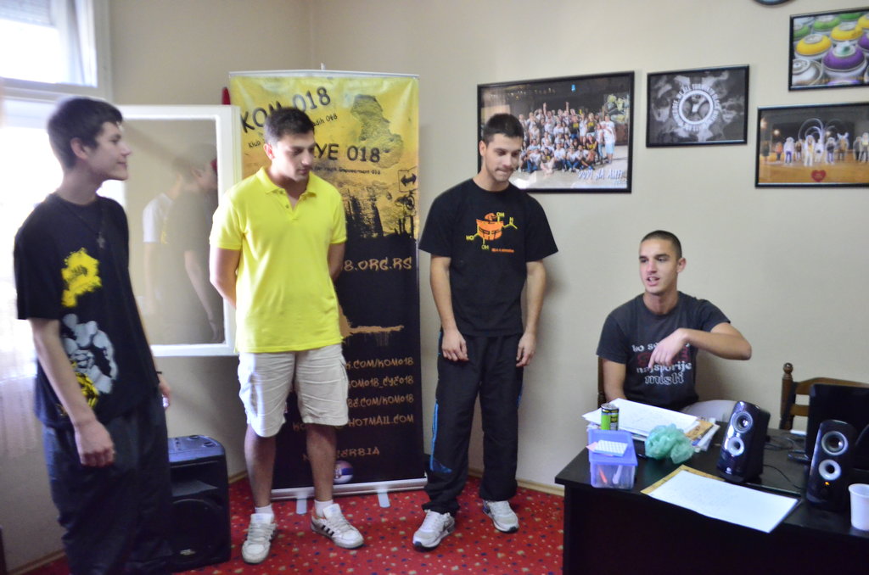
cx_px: 434
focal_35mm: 27
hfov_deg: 67.5
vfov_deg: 47.7
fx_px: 650
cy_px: 288
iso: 3200
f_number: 3.5
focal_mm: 18
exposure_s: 1/125
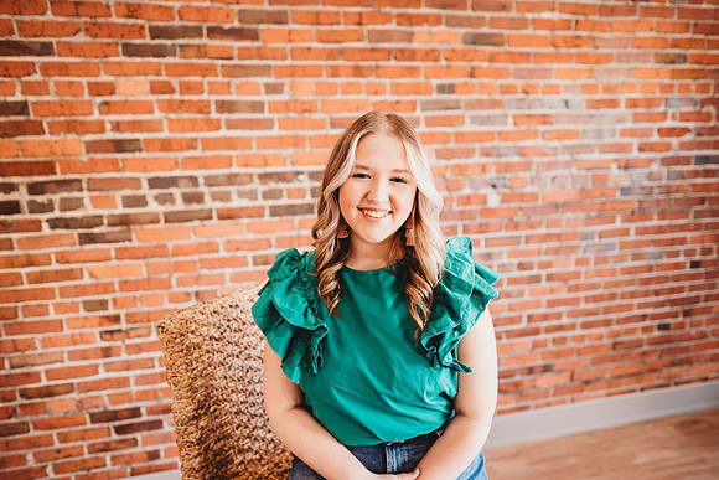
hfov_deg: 73.7
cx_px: 360
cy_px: 240
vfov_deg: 53.2
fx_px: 479
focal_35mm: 24
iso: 500
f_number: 2.2
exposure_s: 1/160
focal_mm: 24
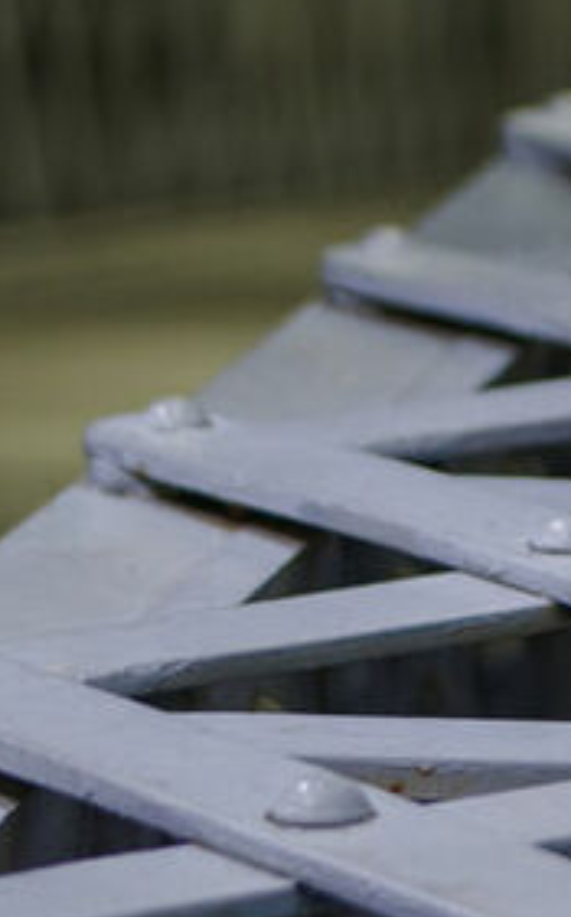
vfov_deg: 7.3
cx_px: 1550
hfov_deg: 4.4
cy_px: -83
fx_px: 7139
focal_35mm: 286
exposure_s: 1/125
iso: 200
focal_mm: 50
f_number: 1.6
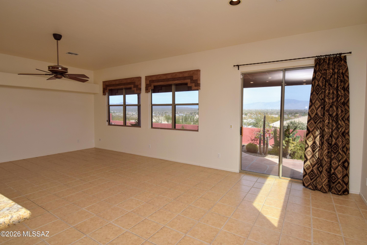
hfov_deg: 90.0
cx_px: 184
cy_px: 122
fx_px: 183
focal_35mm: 18
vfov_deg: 67.4
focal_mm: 12
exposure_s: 1/200
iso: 400
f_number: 9
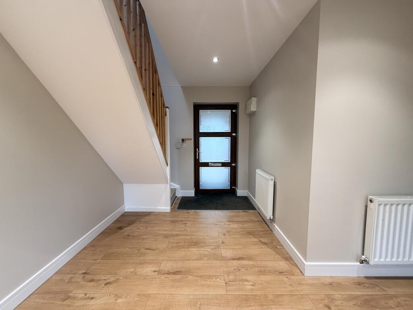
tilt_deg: -4.8
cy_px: 155
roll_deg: +0.5
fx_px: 167
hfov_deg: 102.1
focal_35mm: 14
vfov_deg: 85.7
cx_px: 206
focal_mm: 2.22
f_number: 2.2
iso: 160
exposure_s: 1/50
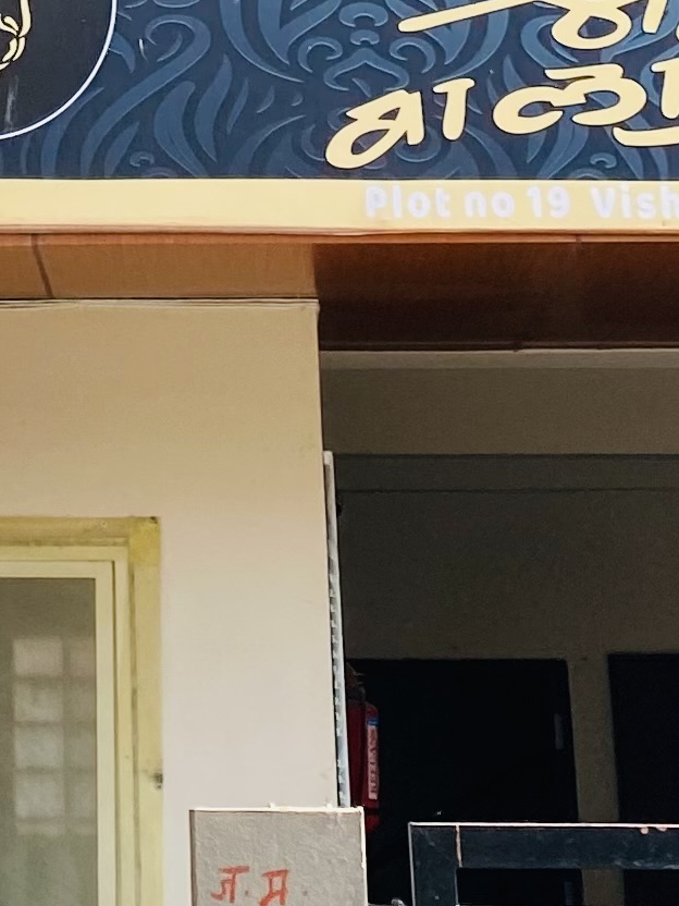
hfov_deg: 11.6
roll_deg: -1.7
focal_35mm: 126
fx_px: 3295
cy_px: -698
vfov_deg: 14.0
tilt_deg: +25.9
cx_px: -95
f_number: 1.8
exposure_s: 1/662
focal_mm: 4.25
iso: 32
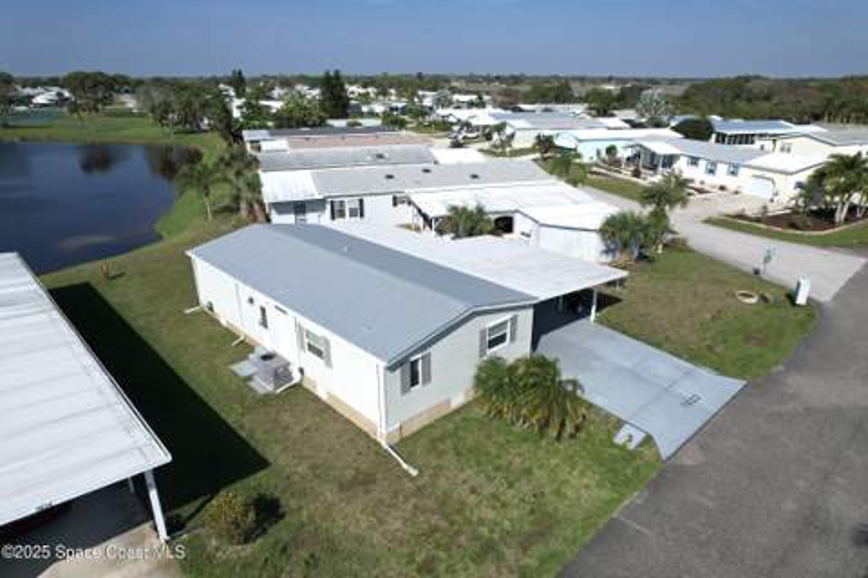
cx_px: 434
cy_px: 289
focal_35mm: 22
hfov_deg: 78.6
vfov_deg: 57.2
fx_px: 530
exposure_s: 1/3200
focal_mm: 8.38
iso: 100
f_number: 2.8
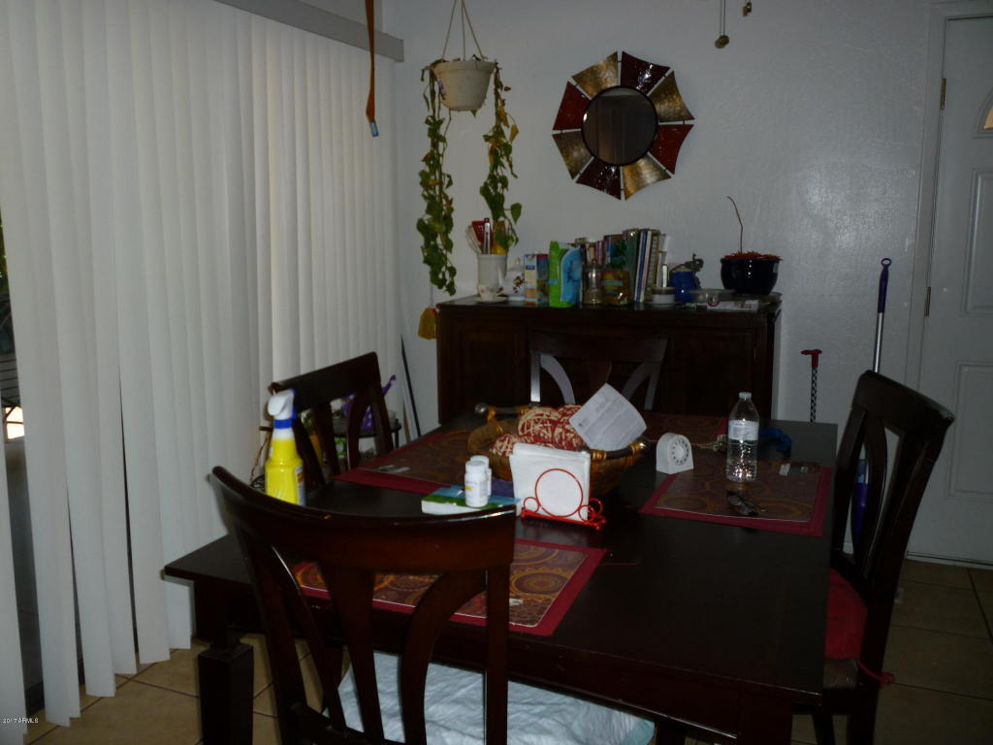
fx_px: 832
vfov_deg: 48.2
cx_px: 496
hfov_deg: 61.7
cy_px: 372
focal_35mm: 29
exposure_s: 1/125
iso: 100
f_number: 3.3
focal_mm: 5.2
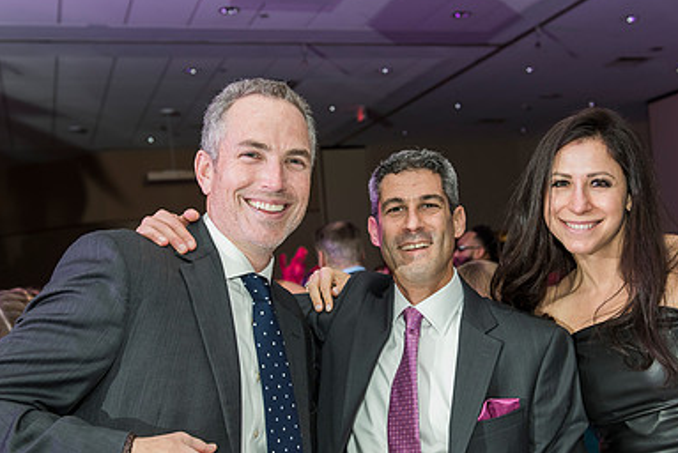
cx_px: 411
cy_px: 261
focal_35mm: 53
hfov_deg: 37.3
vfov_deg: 25.5
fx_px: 999
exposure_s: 1/100
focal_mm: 35
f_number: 4
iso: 1000
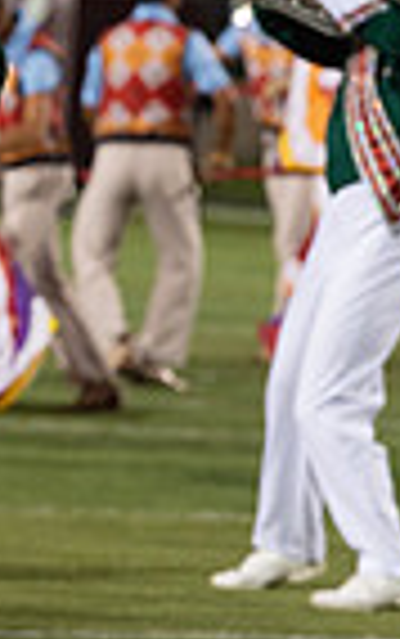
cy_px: 410
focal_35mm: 598
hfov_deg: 2.2
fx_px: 10409
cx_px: -227
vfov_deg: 3.5
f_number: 5
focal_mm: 185
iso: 5000
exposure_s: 1/500
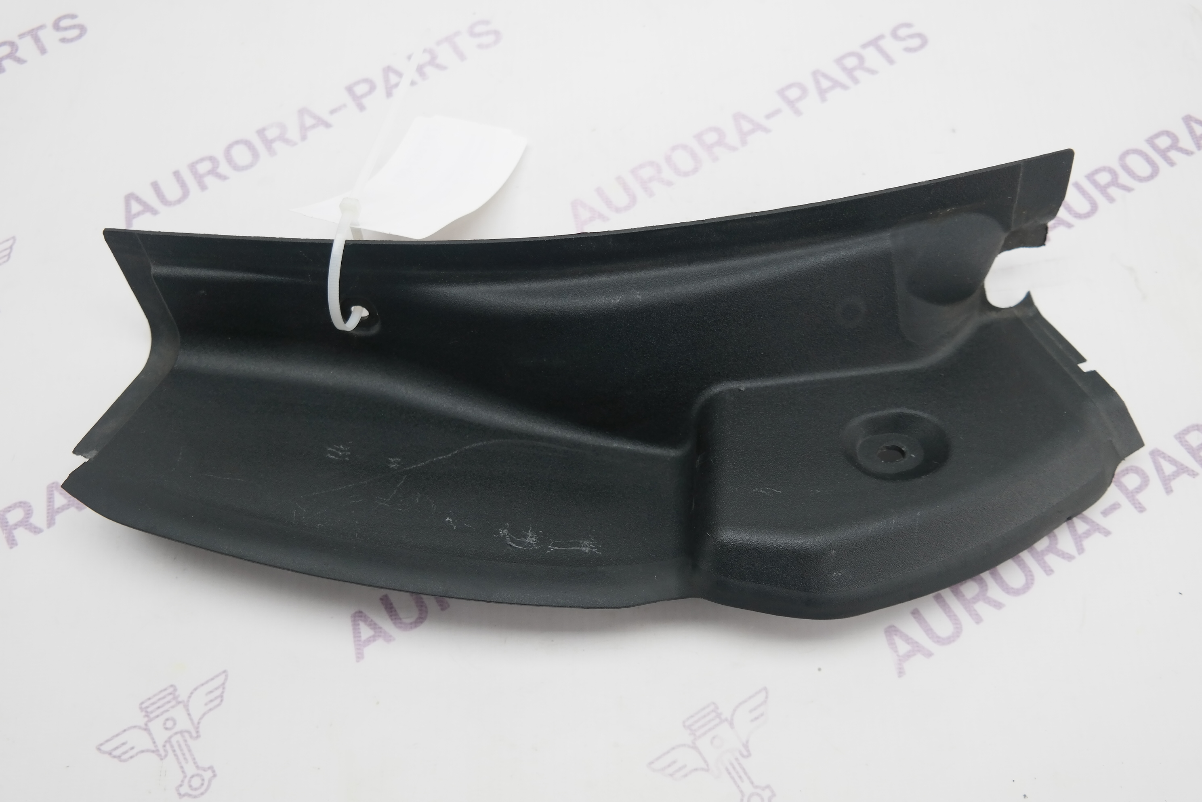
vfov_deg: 40.0
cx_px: 601
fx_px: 1102
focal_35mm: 33
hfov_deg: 57.2
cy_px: 401
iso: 200
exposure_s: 1/60
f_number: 4
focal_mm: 22
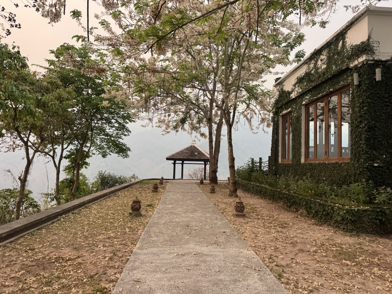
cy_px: 147
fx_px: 272
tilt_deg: -4.2
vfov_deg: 56.8
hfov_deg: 71.6
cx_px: 196
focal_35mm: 24
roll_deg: +0.1
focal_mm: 6.76
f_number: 1.78
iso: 80
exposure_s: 1/802
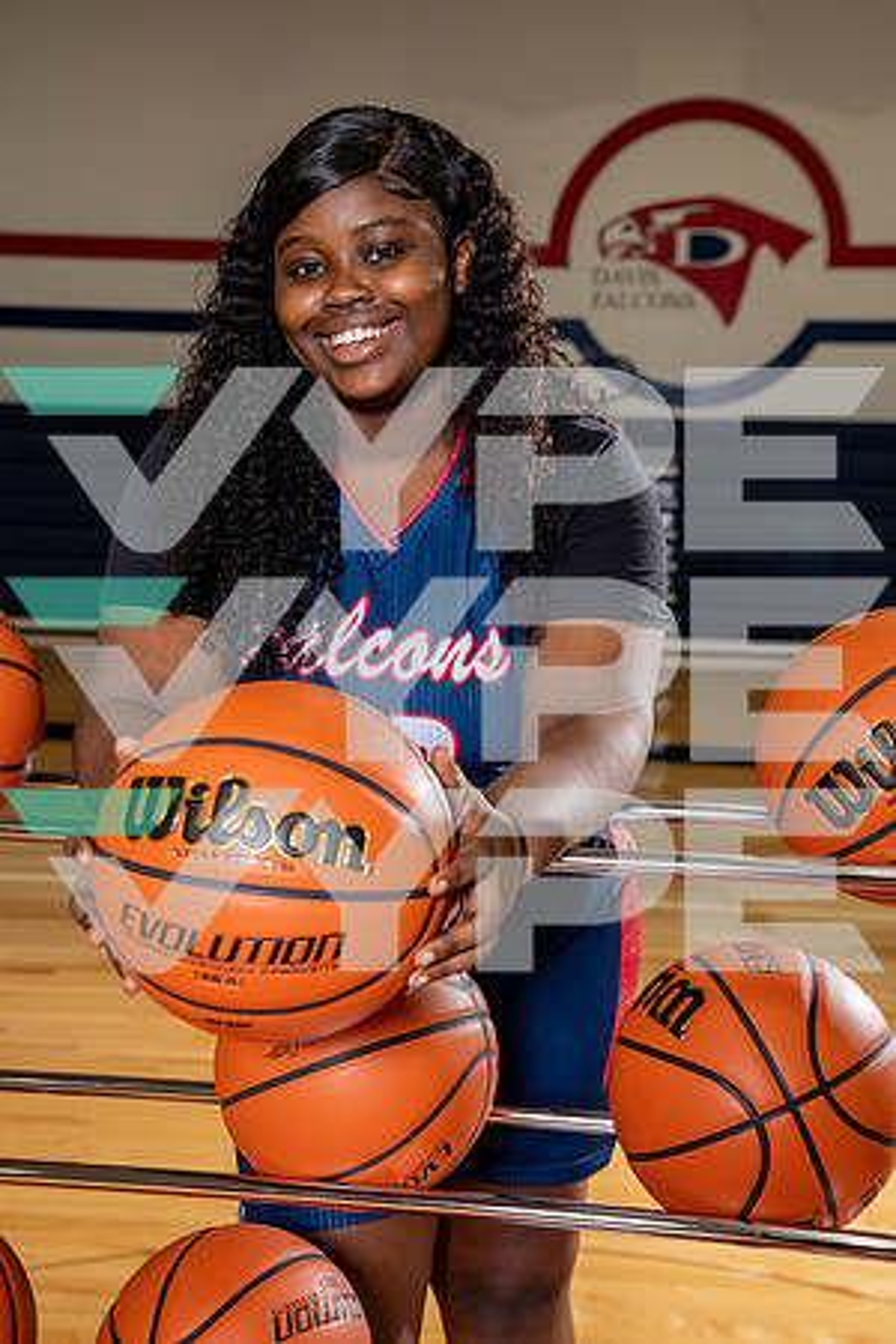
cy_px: 672
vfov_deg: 40.3
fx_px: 1829
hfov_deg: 27.5
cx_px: 448
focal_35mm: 49
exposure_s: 1/250
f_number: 5.6
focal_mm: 49
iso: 800
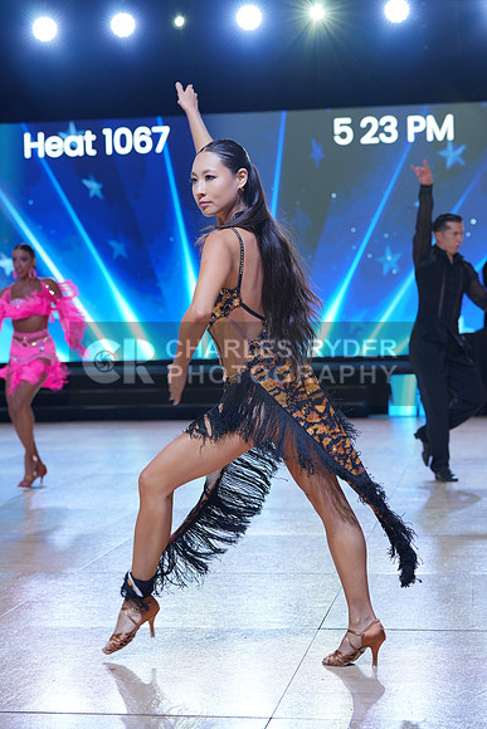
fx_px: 1419
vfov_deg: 28.8
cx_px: 244
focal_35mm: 70
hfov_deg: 19.5
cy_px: 364
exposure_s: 1/400
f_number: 4.5
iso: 640
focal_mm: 70
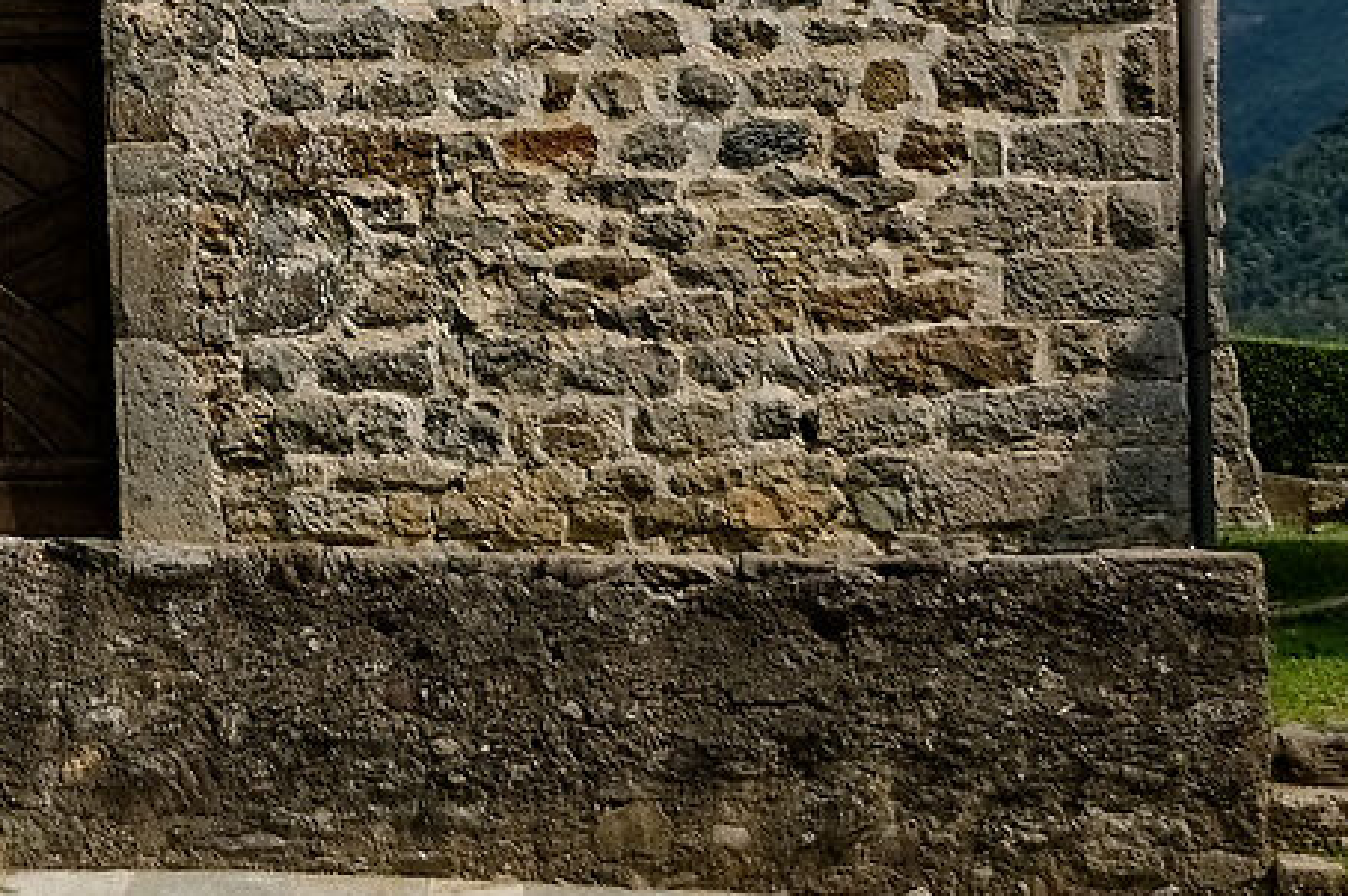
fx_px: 4752
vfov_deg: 9.6
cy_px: -1222
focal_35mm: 127
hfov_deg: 14.0
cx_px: -1220
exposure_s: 1/2500
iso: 100
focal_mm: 16
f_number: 5.6
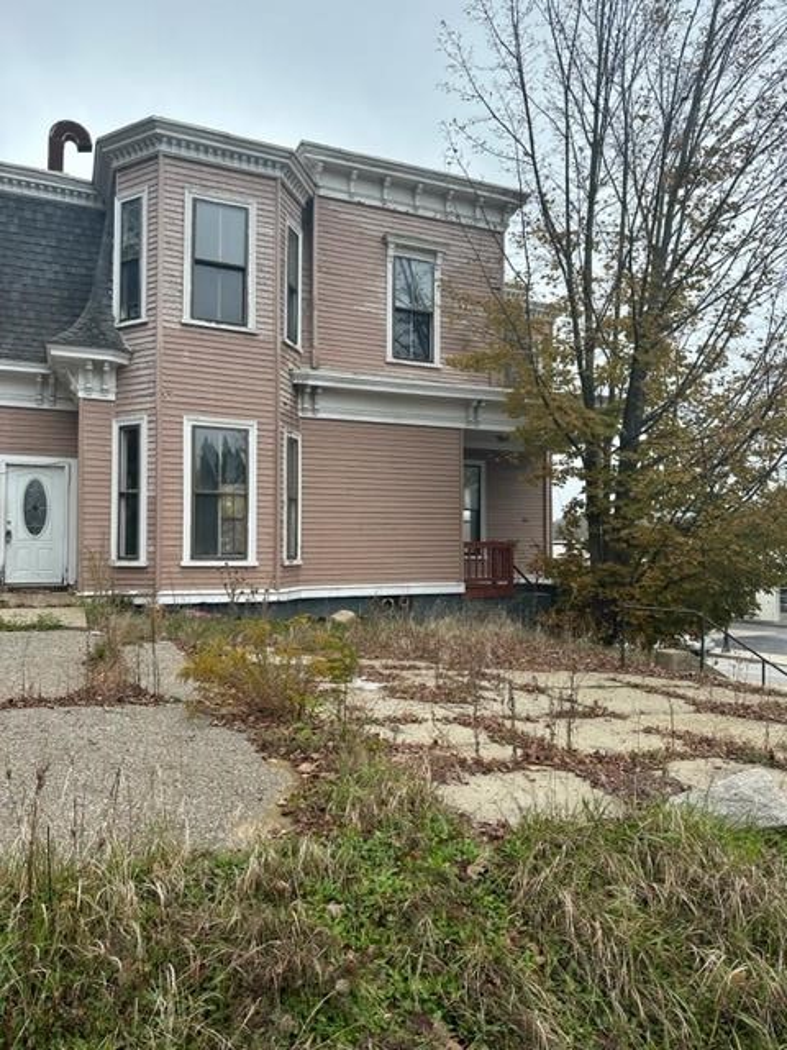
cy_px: 525
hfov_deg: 56.8
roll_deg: -1.2
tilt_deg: +2.0
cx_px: 394
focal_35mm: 24
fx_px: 728
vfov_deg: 71.6
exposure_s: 1/1040
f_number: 1.78
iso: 80
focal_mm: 6.86
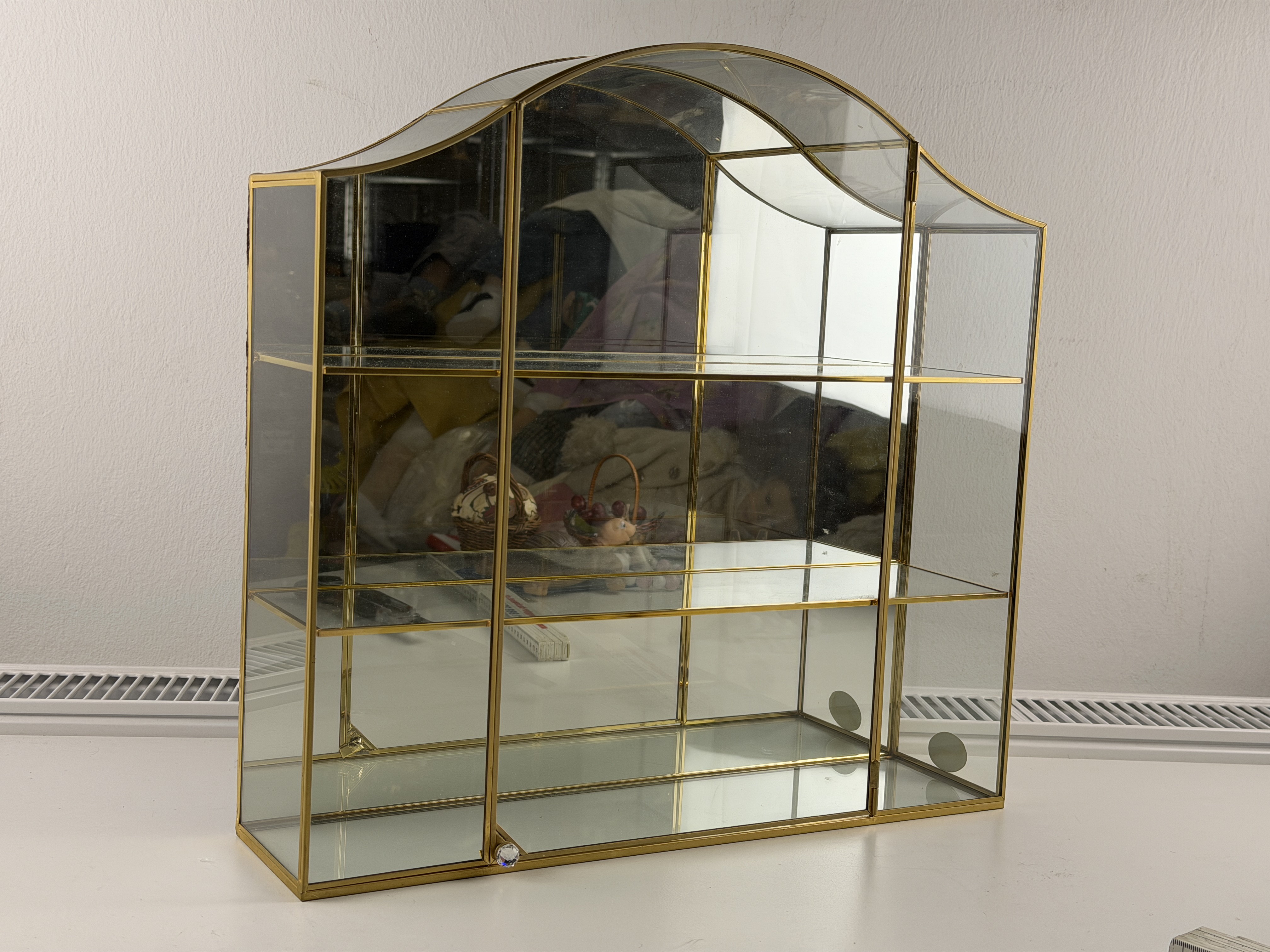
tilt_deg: -7.6
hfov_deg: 39.7
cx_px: 635
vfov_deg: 30.3
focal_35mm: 48
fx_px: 1761
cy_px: 476
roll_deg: -2.2
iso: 64
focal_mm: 6.76
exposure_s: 1/371
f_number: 1.78
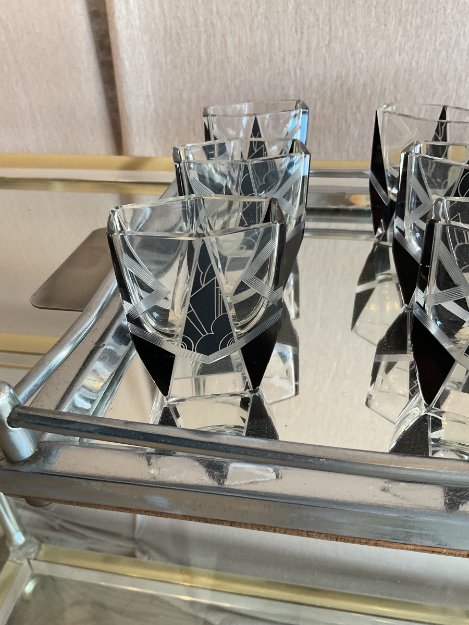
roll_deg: +2.7
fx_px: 524
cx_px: 234
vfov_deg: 61.7
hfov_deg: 48.2
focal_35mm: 29
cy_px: 312
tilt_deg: -31.2
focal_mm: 3
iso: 50
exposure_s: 1/100
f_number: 1.8
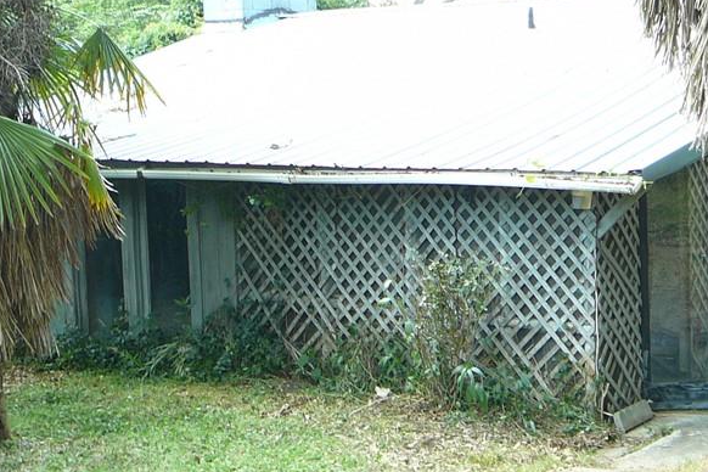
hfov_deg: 31.1
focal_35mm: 64
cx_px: 498
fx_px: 1259
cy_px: 241
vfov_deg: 21.2
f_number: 2.8
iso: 80
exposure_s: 1/30
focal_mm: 5.2
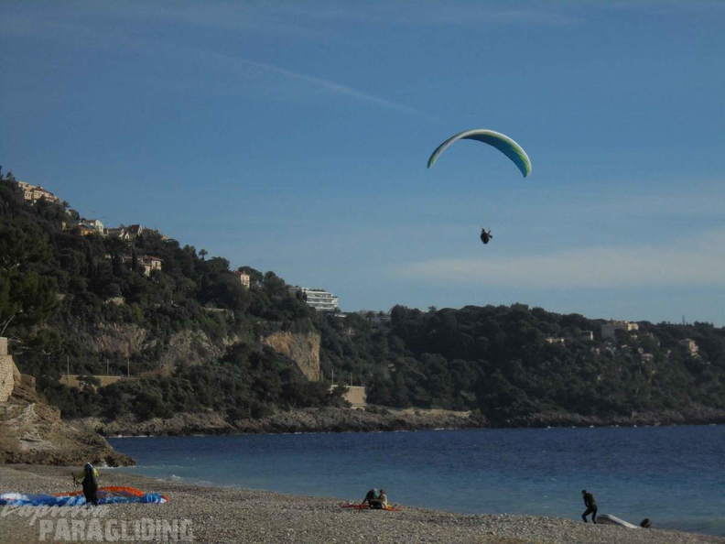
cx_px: 362
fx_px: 2241
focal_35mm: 107
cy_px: 272
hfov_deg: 18.4
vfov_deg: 13.8
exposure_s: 1/1000
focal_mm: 19.2
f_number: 5.1
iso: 100
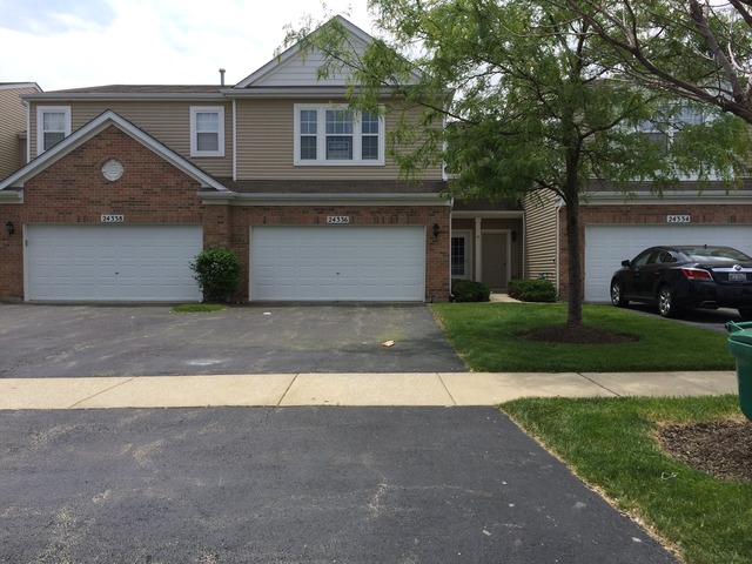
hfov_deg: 60.0
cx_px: 376
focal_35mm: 30
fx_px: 652
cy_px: 282
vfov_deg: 46.8
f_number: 2.2
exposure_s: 1/2160
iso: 32
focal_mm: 4.12
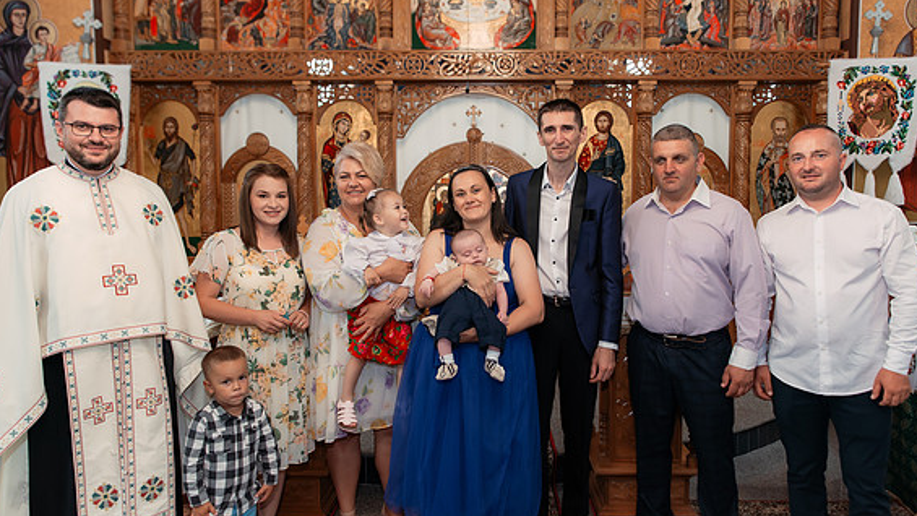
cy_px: 231
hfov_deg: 69.8
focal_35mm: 27
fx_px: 657
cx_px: 480
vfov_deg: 42.9
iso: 2500
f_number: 3.5
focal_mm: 24
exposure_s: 1/250
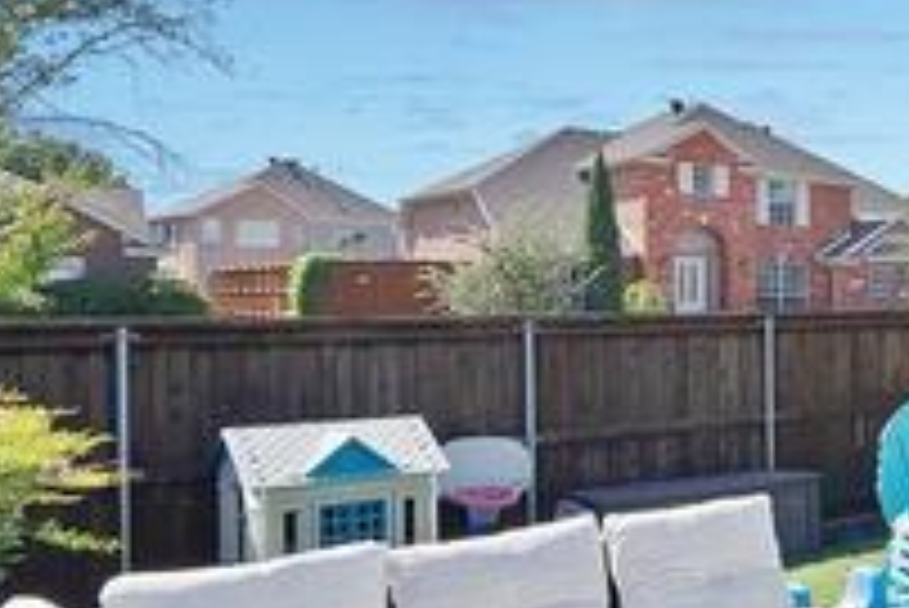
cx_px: 1242
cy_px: 320
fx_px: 960
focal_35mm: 38
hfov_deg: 33.2
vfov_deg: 35.1
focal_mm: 12
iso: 640
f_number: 9
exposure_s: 1/160
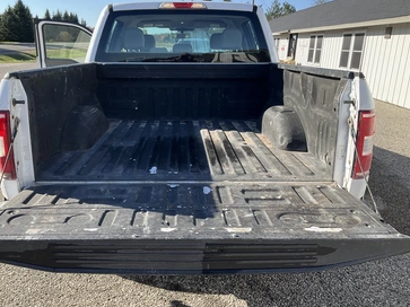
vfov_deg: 44.1
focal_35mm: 32
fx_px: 379
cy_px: 142
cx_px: 185
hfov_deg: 56.7
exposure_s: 1/700
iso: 25
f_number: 1.8
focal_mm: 3
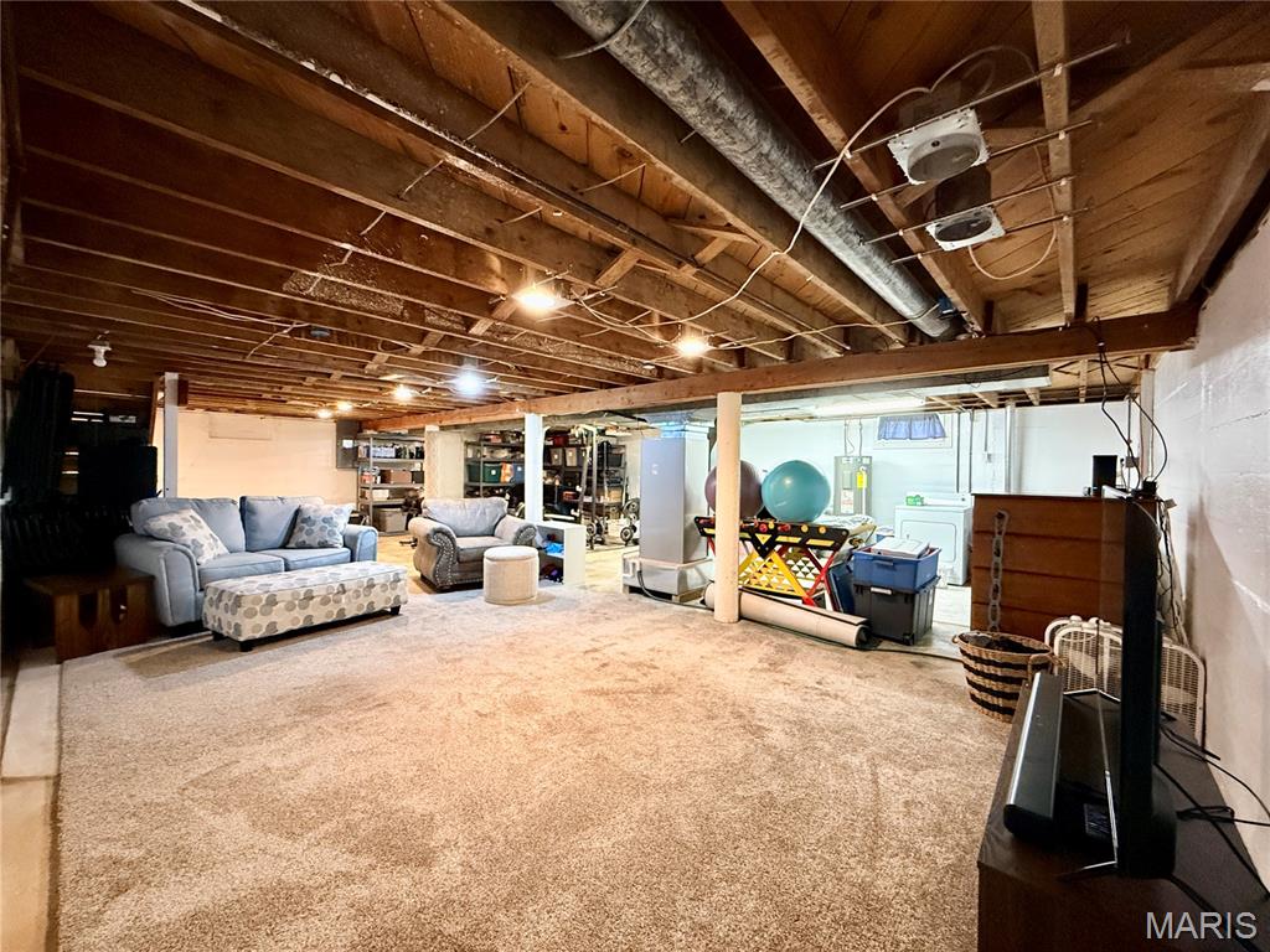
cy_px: 476
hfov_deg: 102.1
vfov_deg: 85.7
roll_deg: -0.4
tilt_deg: -1.0
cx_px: 635
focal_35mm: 14
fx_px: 514
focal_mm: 2.22
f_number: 2.2
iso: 800
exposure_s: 1/60
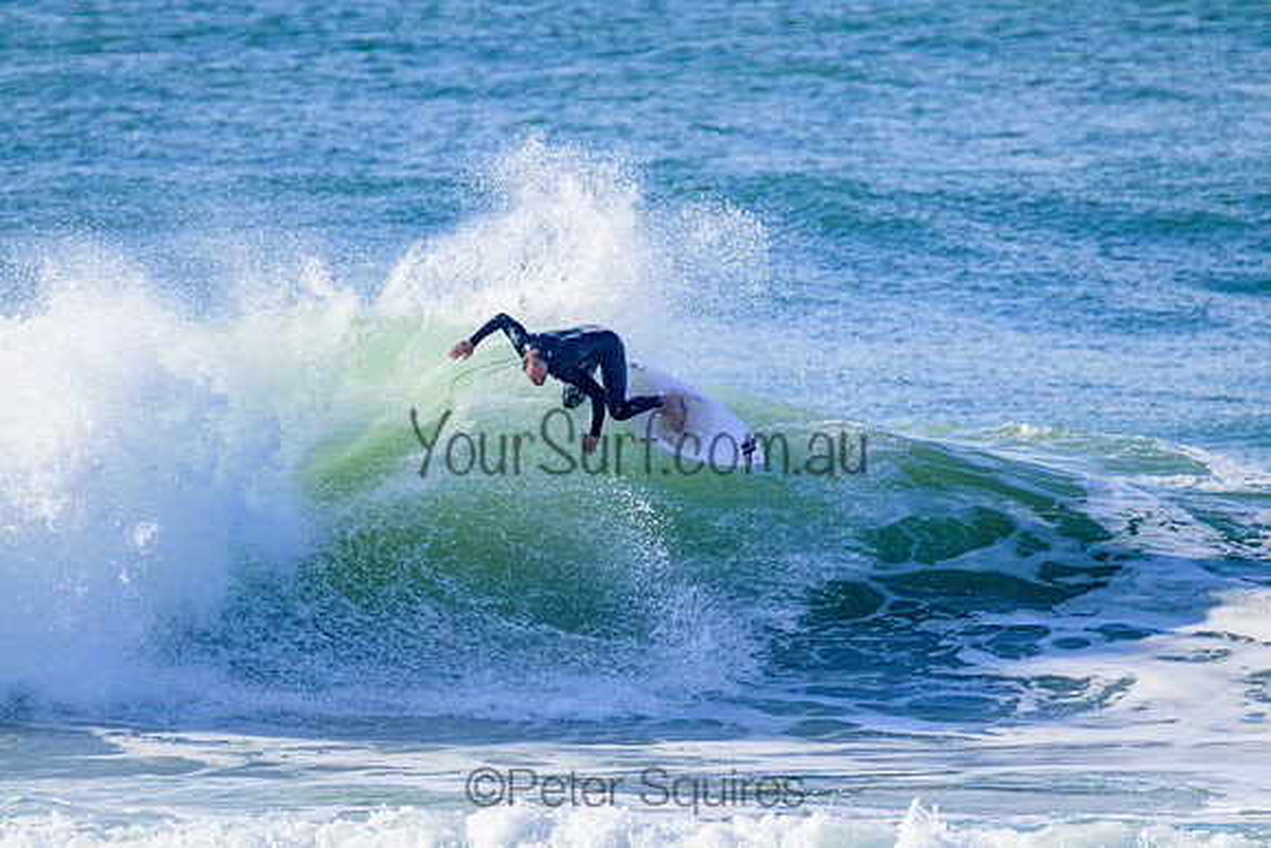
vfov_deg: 1.7
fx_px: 28250
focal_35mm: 800
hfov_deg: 2.6
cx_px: 636
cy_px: 424
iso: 2000
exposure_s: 1/2000
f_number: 11
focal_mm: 800
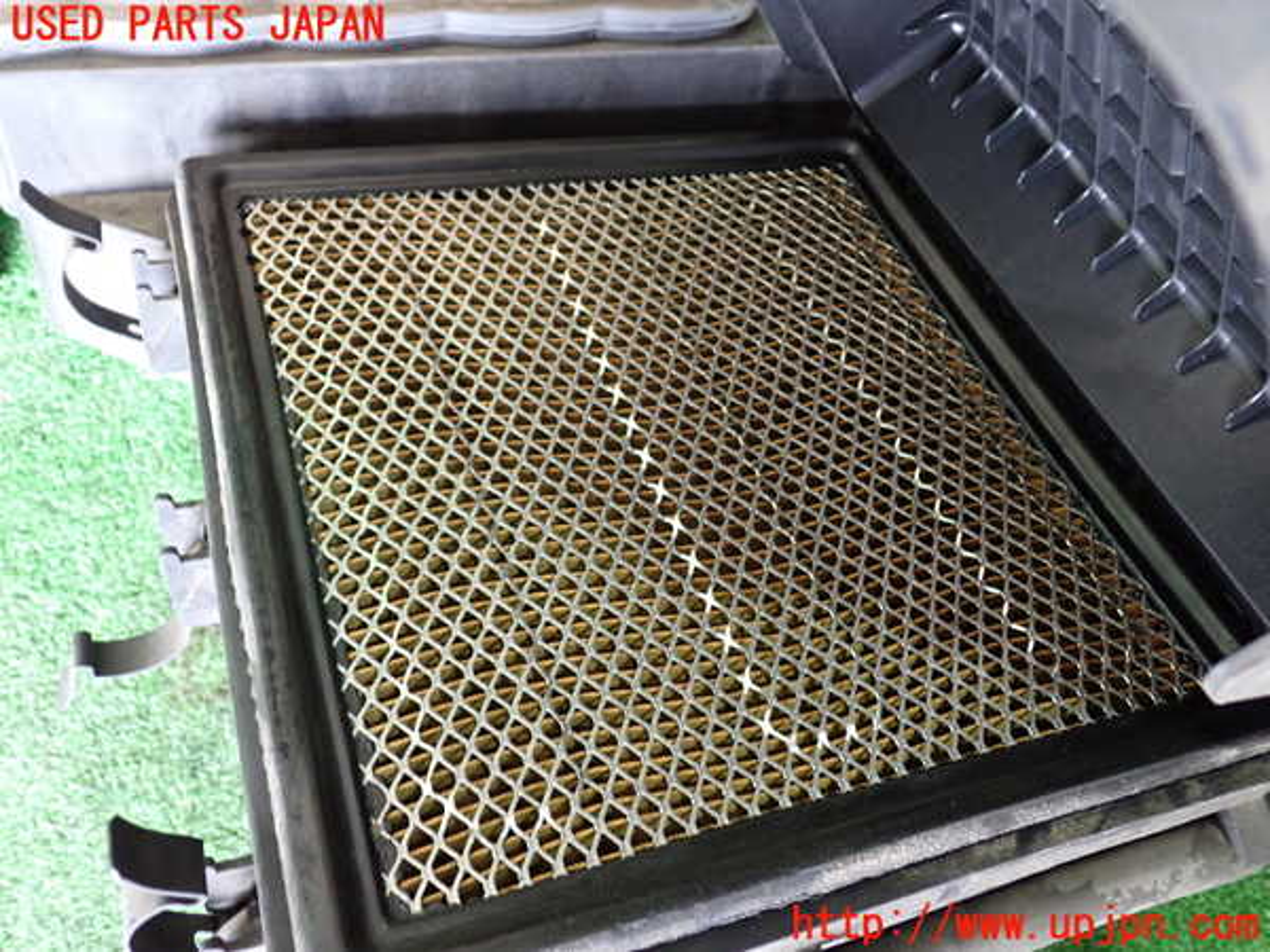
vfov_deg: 46.8
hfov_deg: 60.0
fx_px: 1101
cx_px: 635
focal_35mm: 30
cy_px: 476
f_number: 2.3
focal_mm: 5.4
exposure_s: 1/30
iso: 640
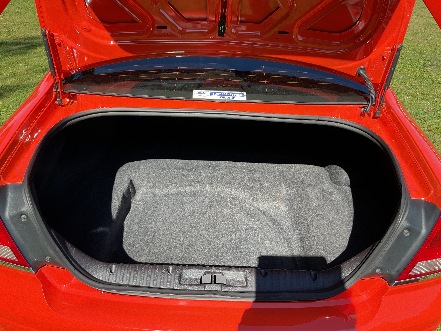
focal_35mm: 29
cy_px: 166
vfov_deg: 48.2
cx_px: 220
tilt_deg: -29.7
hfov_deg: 61.7
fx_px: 369
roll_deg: -2.3
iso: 16
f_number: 1.8
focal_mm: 3
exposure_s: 1/568
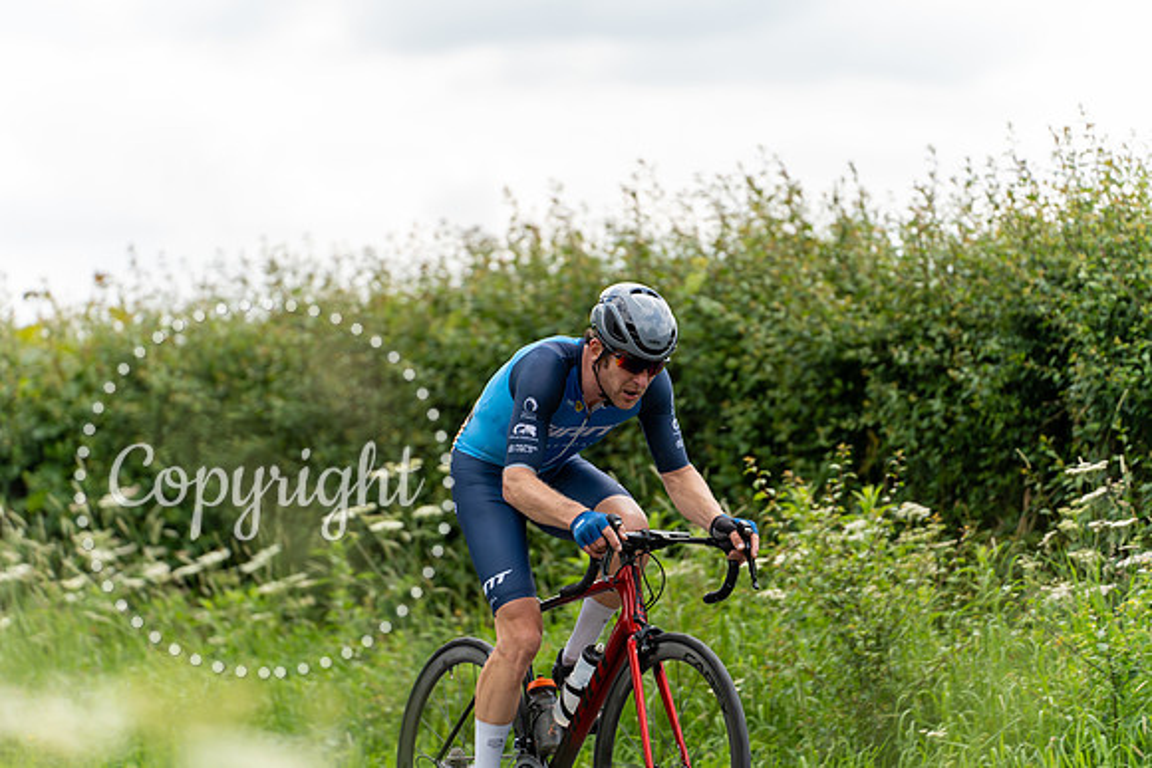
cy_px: 384
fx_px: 5761
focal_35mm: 180
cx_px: 576
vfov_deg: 7.6
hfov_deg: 11.4
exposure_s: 1/1000
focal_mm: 180
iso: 160
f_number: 3.2
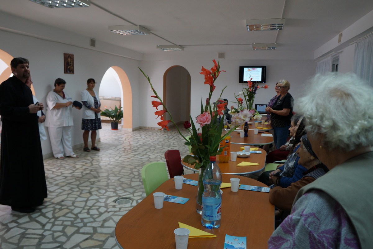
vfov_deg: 47.9
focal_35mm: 27
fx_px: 280
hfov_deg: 67.4
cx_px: 186
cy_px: 124
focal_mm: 18
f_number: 4.5
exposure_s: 1/60
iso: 320
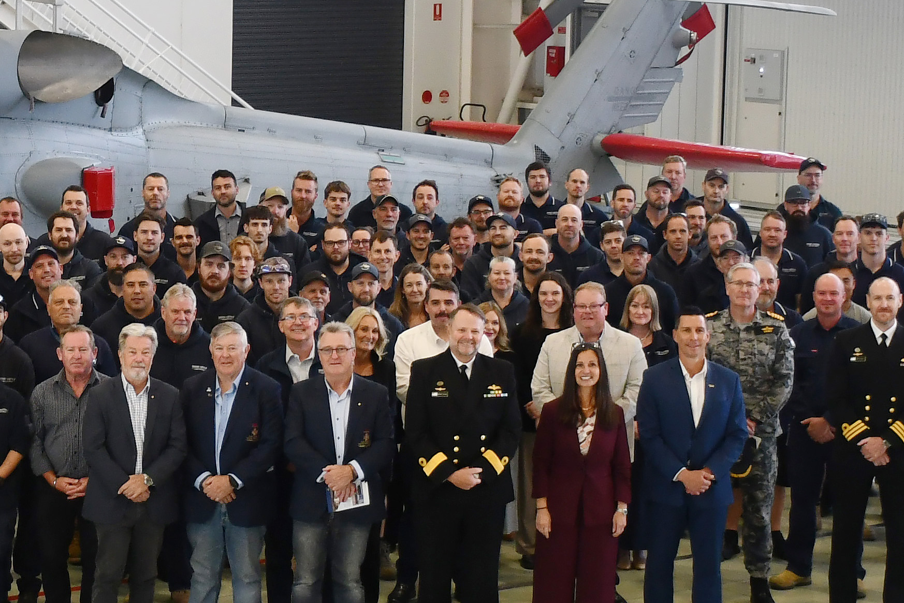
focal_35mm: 112
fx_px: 2812
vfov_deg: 12.2
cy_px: 235
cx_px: 138
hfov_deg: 18.0
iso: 560
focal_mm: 24
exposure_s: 1/250
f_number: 3.8
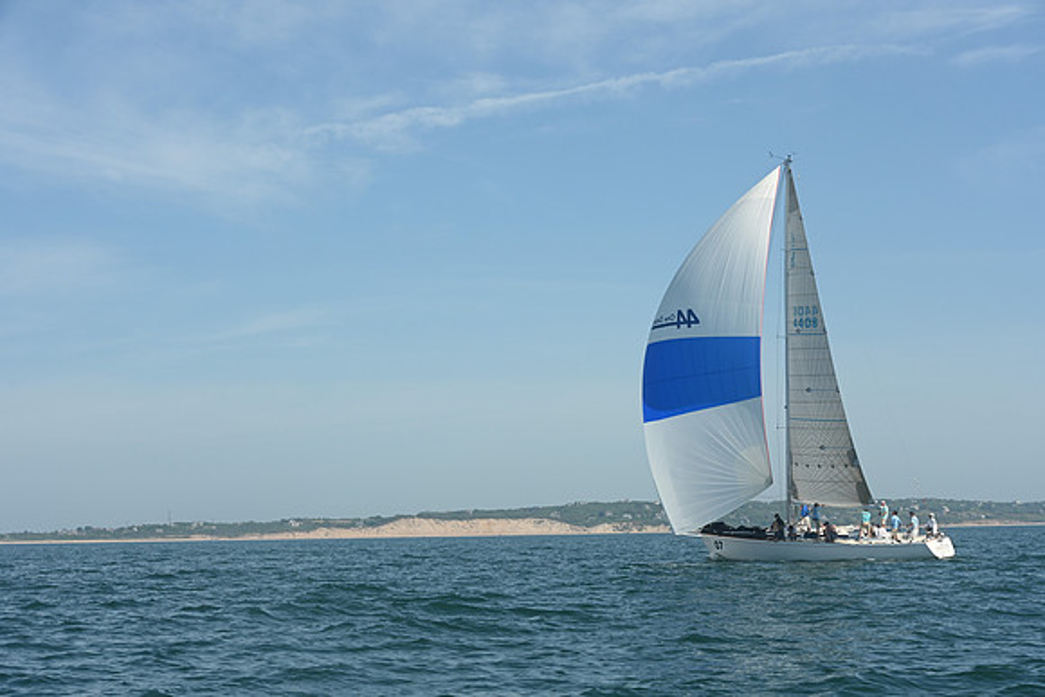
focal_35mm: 70
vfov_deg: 19.5
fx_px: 2032
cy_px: 348
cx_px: 522
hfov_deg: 28.8
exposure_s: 1/1000
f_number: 7.1
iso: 320
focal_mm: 70
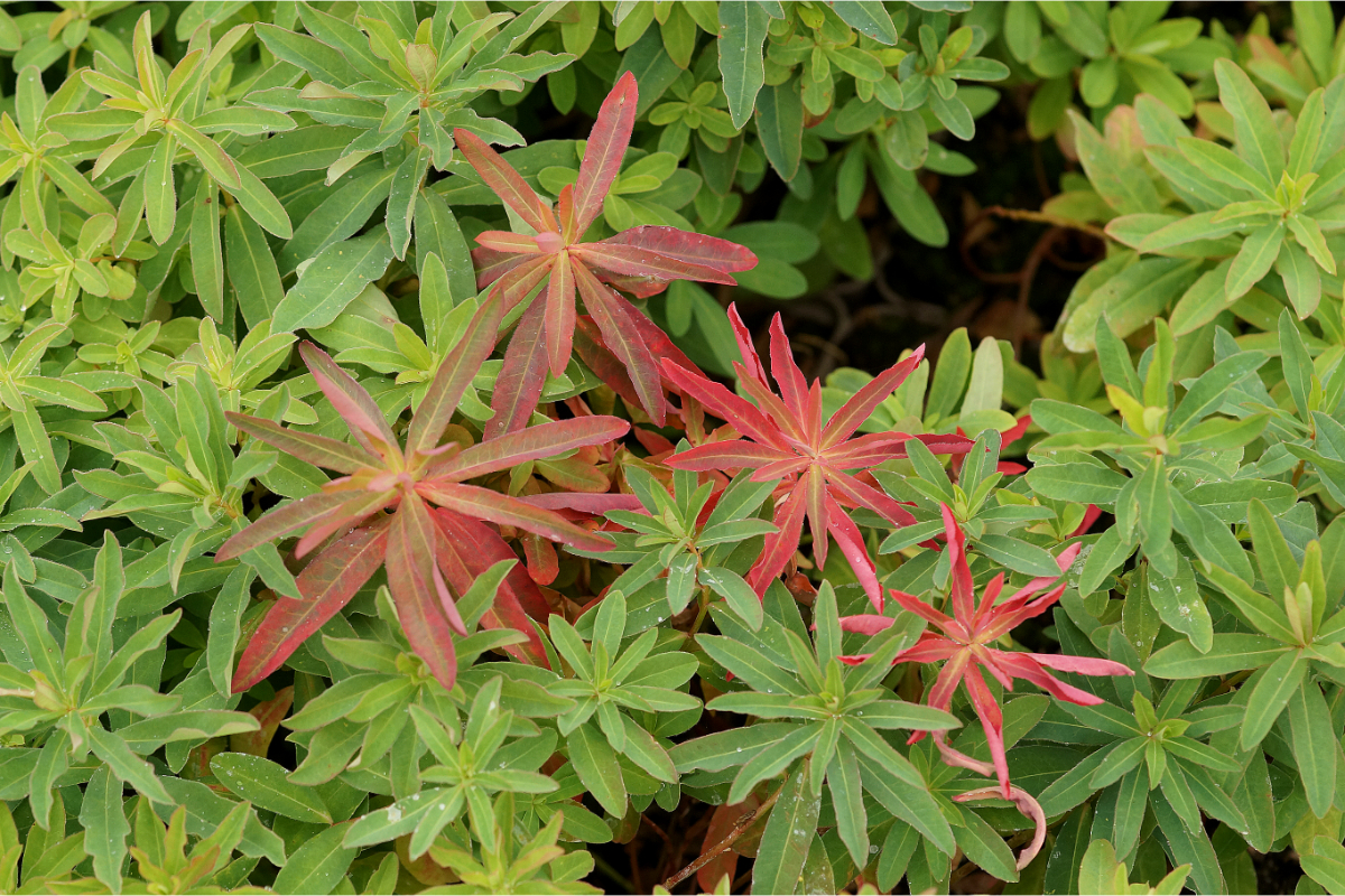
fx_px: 5604
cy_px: 448
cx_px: 672
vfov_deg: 9.1
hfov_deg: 13.7
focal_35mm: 150
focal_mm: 100
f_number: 5
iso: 500
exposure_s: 1/160
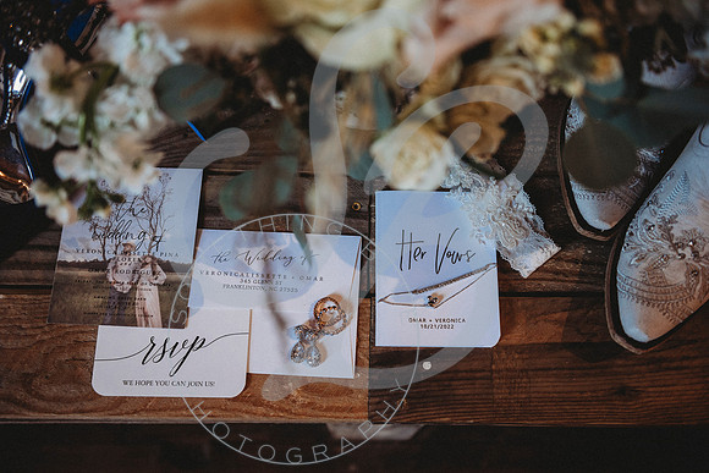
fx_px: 761
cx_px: 351
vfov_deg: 34.5
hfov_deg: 50.0
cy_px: 236
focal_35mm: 39
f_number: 2.8
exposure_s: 1/125
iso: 1000
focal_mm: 38
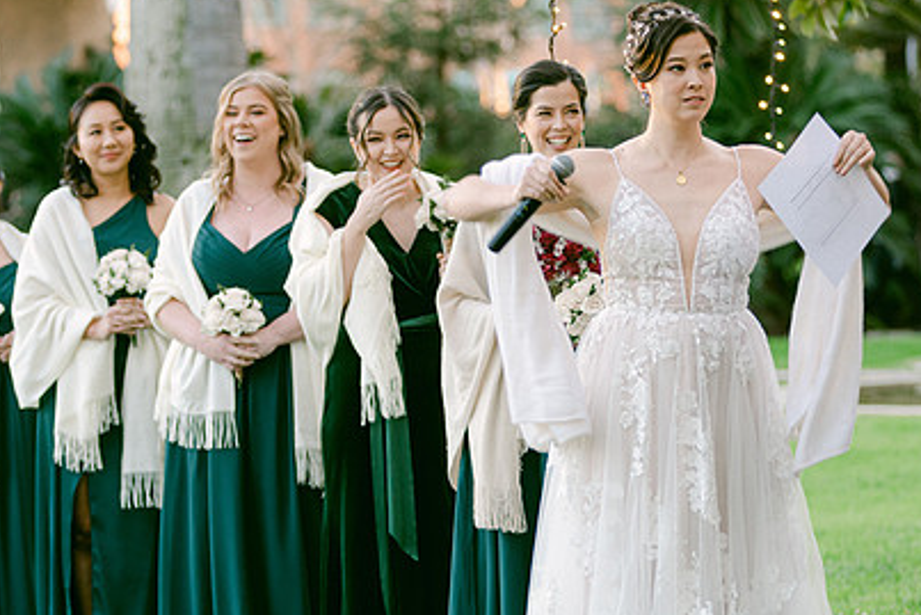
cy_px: 353
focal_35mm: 151
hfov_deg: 13.6
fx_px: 3864
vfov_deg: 9.1
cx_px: 370
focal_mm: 105
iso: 400
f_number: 2.8
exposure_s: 1/125
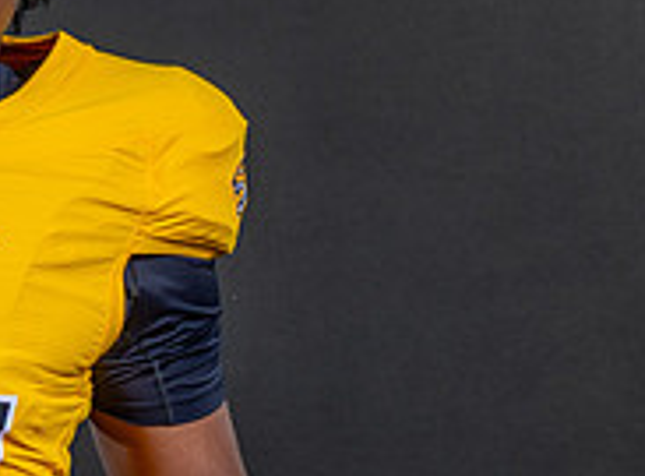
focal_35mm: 238
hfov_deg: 8.3
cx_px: -103
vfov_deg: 6.1
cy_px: 556
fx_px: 4409
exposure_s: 1/200
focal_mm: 50
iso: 100
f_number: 8
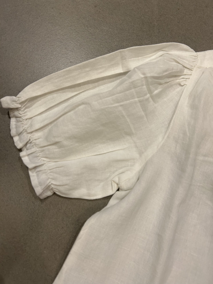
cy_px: 142
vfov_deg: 67.3
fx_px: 213
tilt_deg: -75.6
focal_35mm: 26
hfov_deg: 53.1
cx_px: 106
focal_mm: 5.7
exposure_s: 1/100
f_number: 1.5
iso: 125
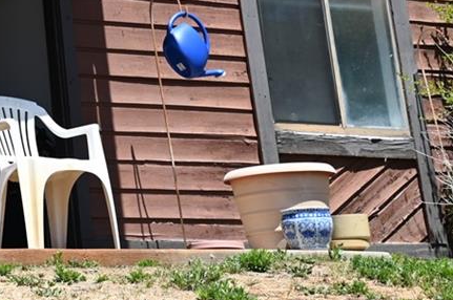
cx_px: -146
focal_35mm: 141
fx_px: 1772
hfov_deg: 14.0
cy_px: -218
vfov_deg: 9.3
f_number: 6.3
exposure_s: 1/320
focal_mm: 38
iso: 100
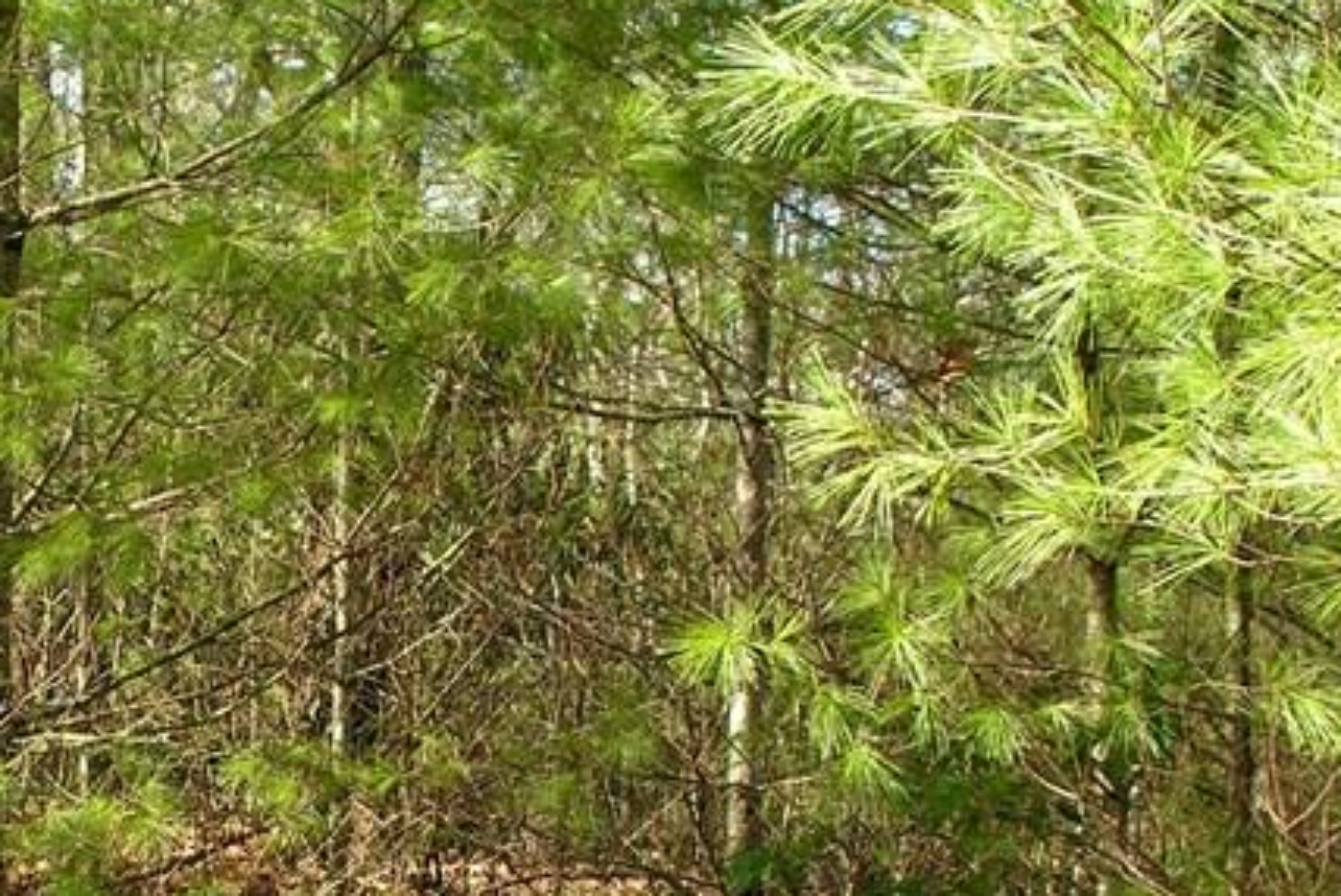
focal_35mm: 87
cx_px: 122
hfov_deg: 22.8
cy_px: 811
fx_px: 3243
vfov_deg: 15.5
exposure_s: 1/49.7
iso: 50
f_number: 3.6
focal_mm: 8.9
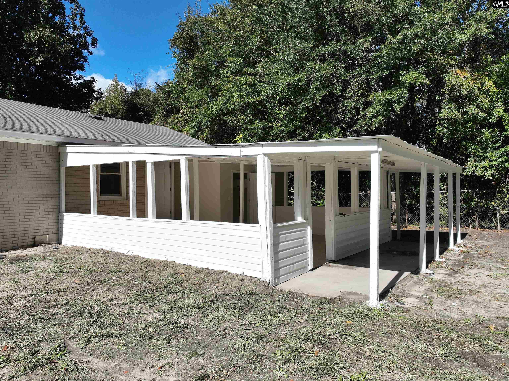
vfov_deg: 56.8
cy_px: 190
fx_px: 353
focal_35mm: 24
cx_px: 254
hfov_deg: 71.6
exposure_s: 1/3200
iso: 200
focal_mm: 12.29
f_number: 2.8
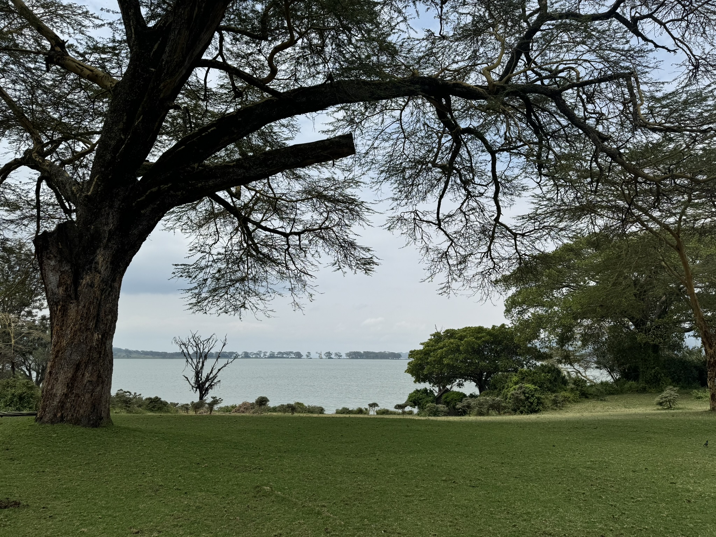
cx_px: 358
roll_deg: +0.8
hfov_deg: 71.6
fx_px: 496
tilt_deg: +6.5
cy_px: 268
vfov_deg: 56.8
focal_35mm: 24
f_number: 1.78
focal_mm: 6.76
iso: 80
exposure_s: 1/6410
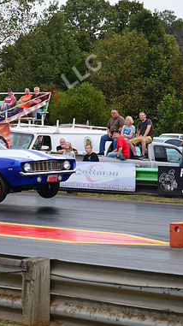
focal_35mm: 148
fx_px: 1278
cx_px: -45
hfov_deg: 8.1
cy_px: 163
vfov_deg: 14.5
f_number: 8
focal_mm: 62
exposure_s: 1/1000
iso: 1000
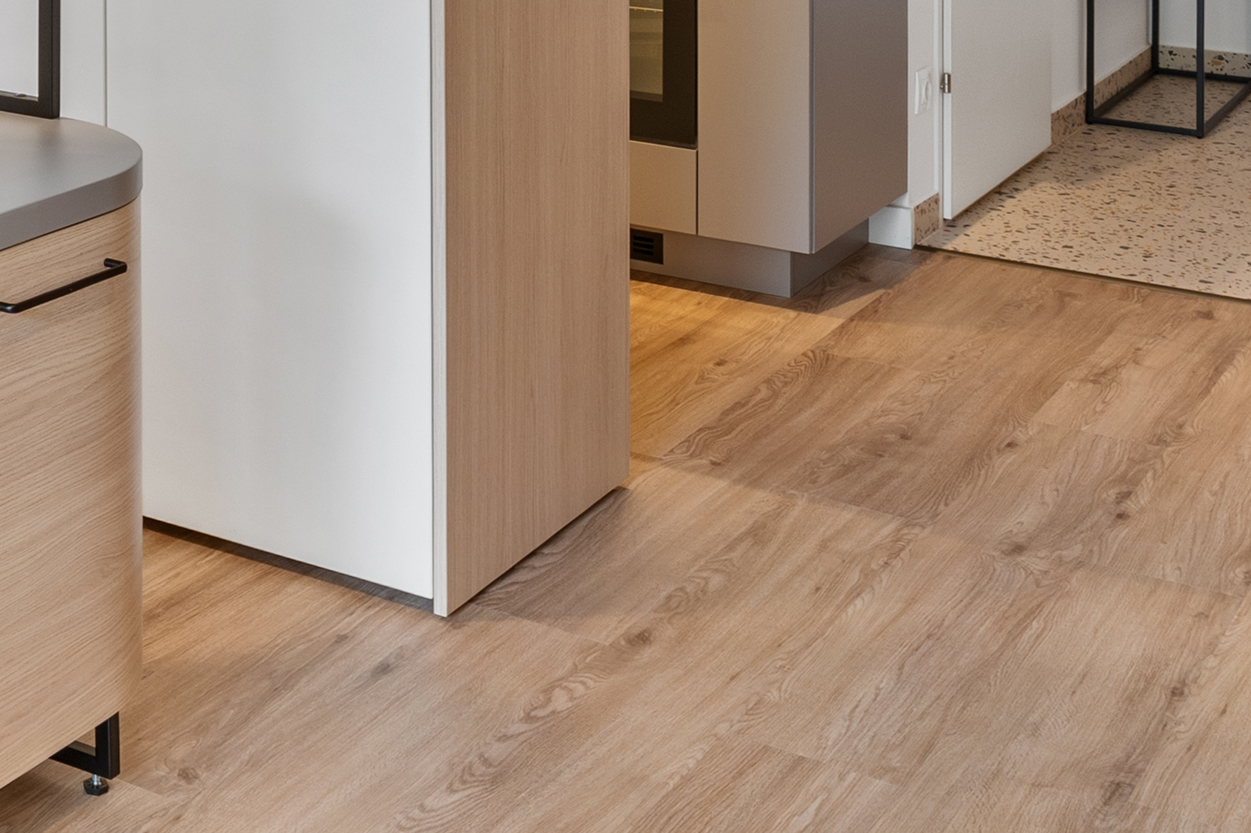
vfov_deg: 19.4
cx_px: -64
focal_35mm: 63
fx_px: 2189
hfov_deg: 29.3
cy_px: -340
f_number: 8
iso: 200
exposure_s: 1/1.67
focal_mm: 15
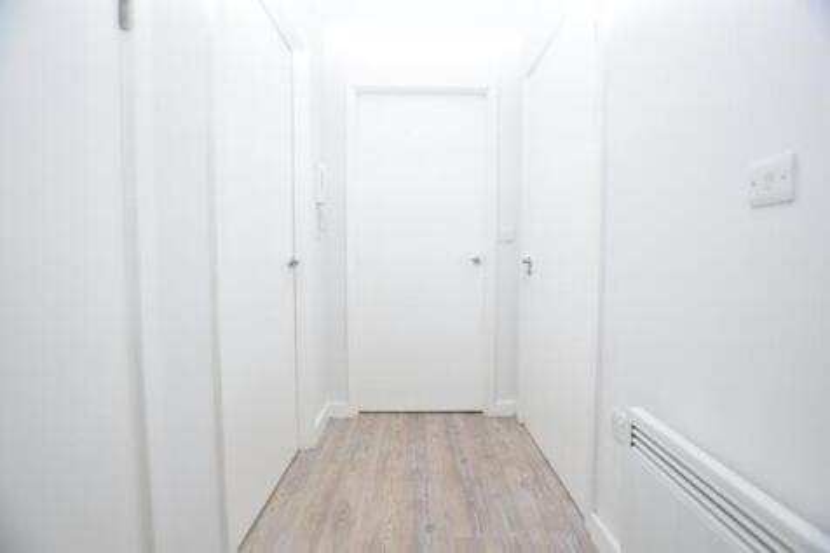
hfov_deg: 100.4
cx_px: 415
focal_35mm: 15
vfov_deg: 77.3
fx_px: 346
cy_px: 276
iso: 400
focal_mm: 10
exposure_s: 1/80
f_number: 4.5
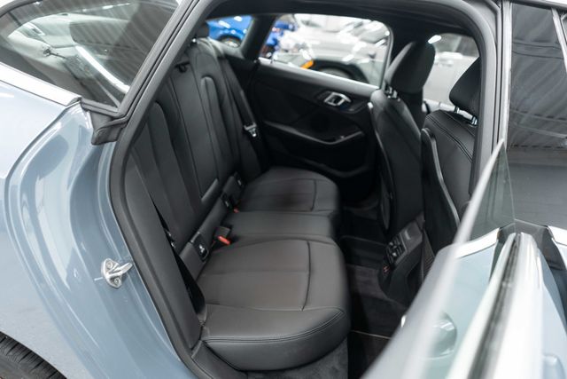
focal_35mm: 28
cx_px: 284
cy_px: 190
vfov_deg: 46.4
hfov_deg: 65.5
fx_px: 441
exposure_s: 1/50
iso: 1000
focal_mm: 28
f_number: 3.2
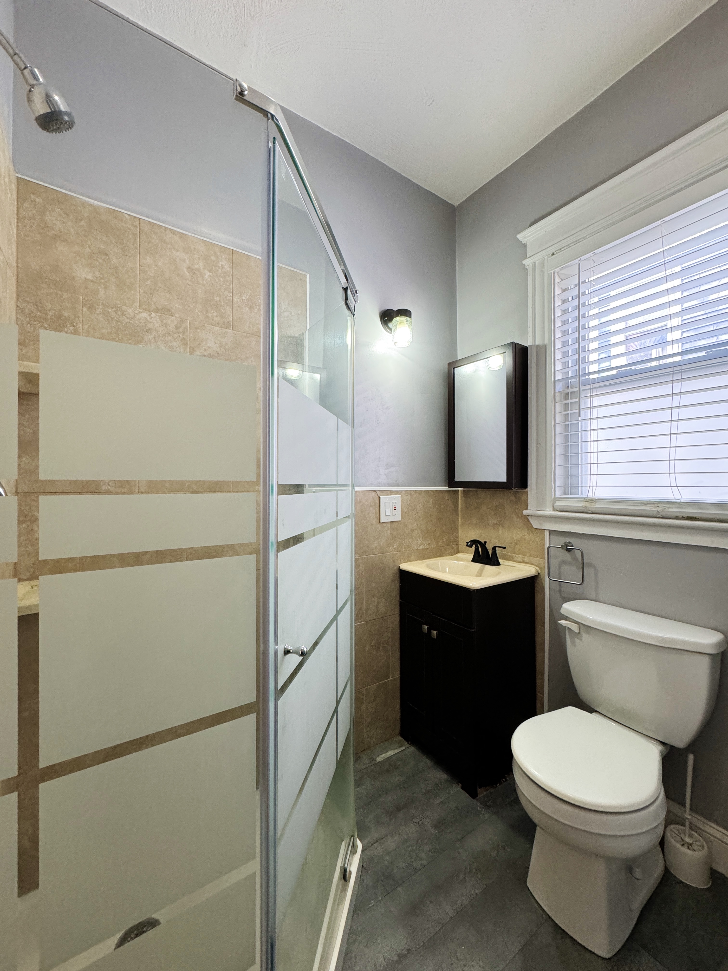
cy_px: 486
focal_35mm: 14
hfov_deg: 85.7
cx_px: 364
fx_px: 393
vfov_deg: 102.1
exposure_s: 1/120
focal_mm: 2.22
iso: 250
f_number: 2.2
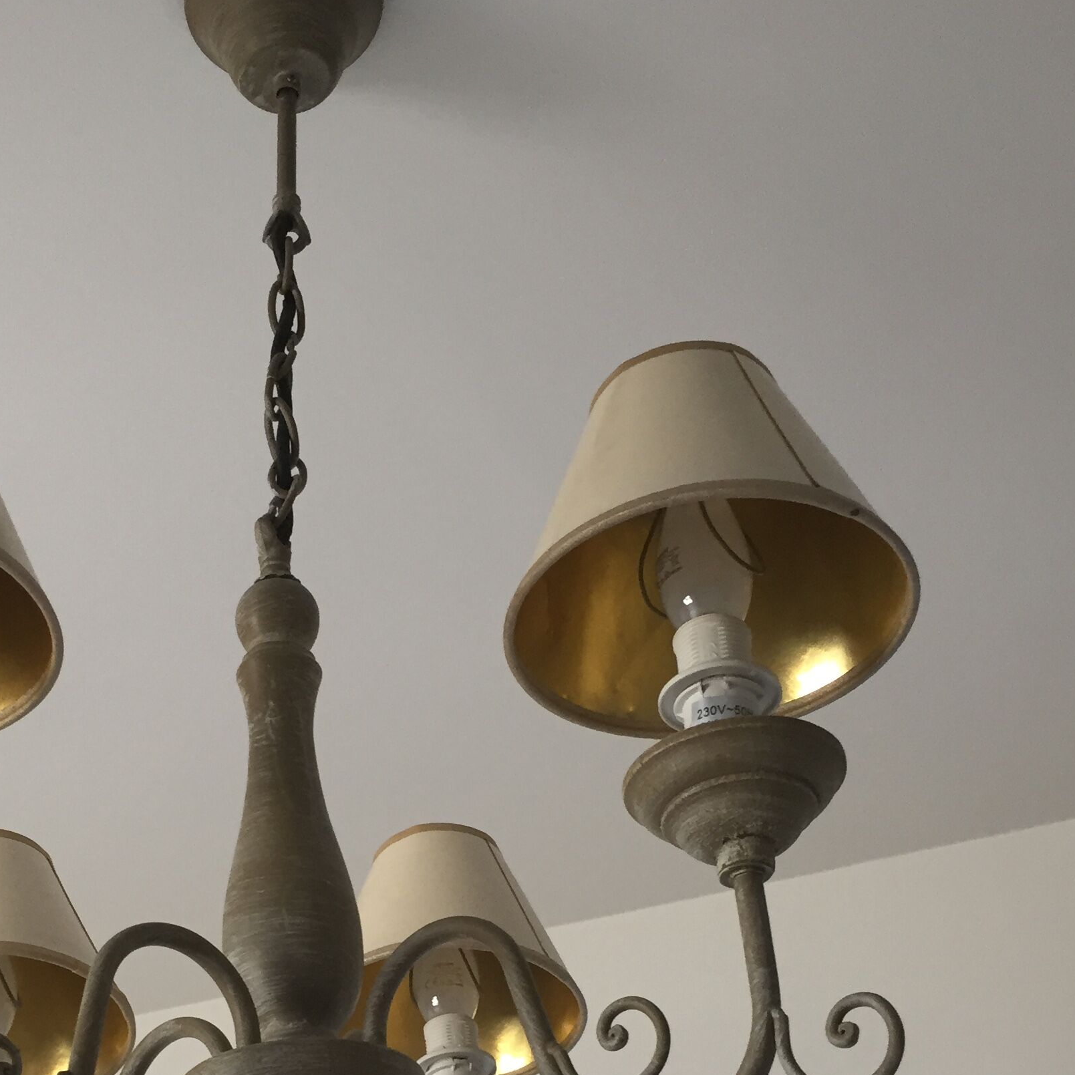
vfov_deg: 31.5
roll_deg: +1.0
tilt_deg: +24.2
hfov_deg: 32.4
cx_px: 329
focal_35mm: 52
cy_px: 934
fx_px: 1827
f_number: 2.2
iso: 100
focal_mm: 4.15
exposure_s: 1/33
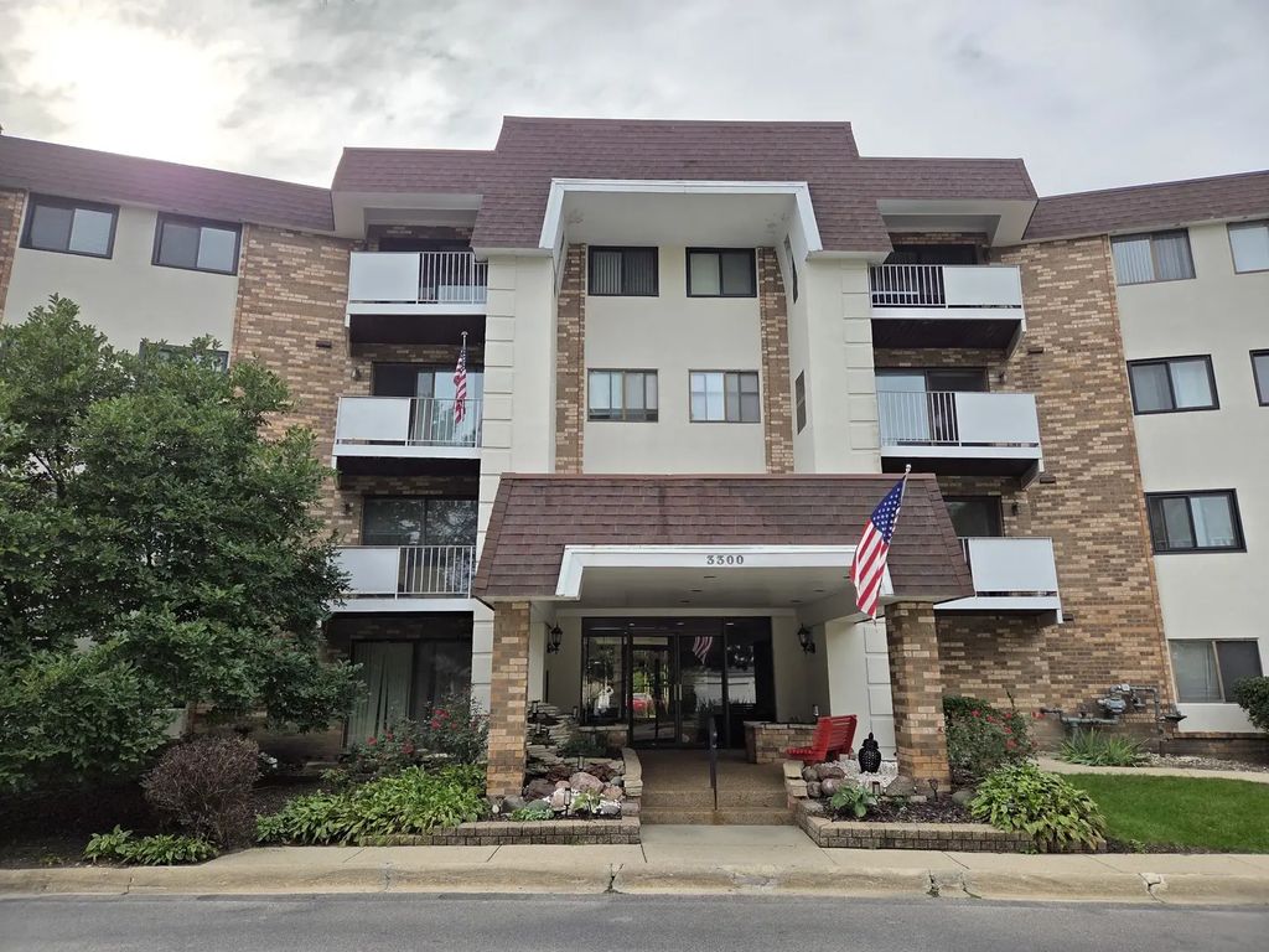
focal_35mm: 23
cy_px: 476
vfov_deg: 58.9
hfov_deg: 73.9
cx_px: 634
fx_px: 843
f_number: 1.8
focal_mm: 5.4
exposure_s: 1/3067
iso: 80
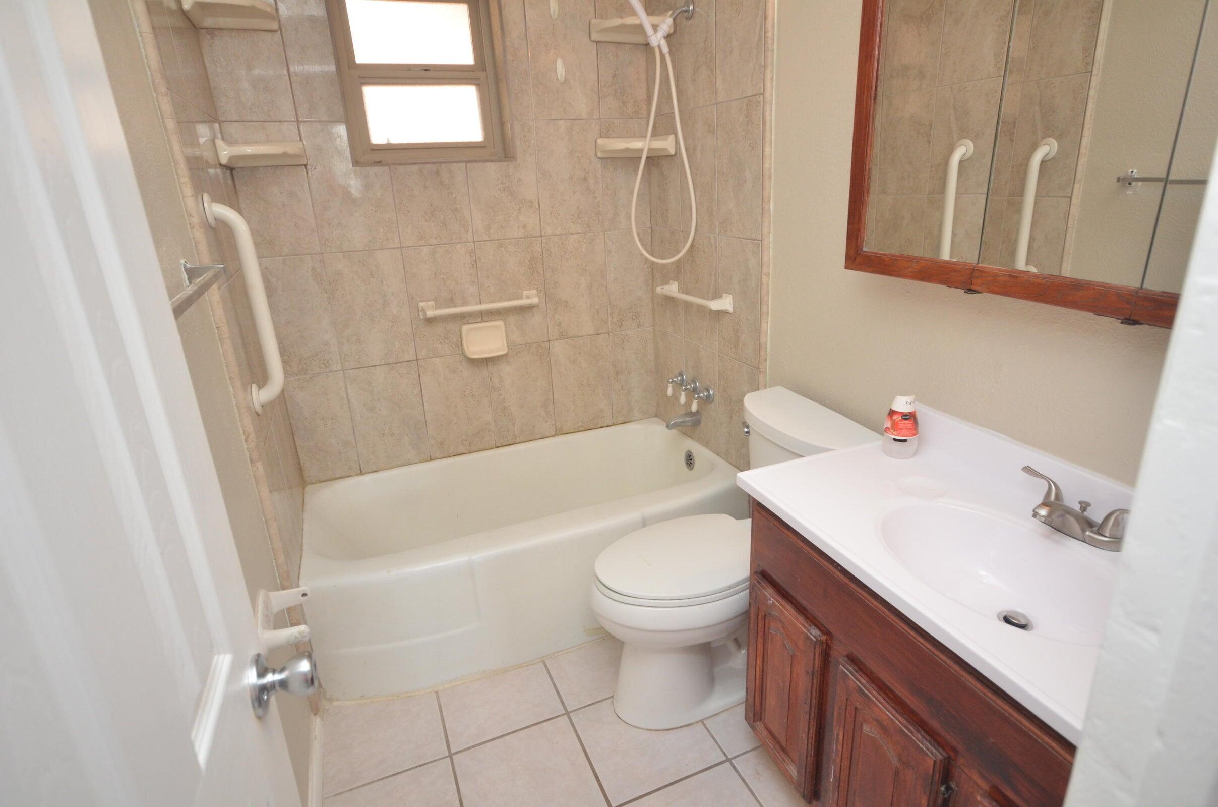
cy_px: 404
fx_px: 709
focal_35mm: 21
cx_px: 609
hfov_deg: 81.3
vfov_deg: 59.3
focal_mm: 14
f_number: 4.8
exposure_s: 1/60
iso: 800
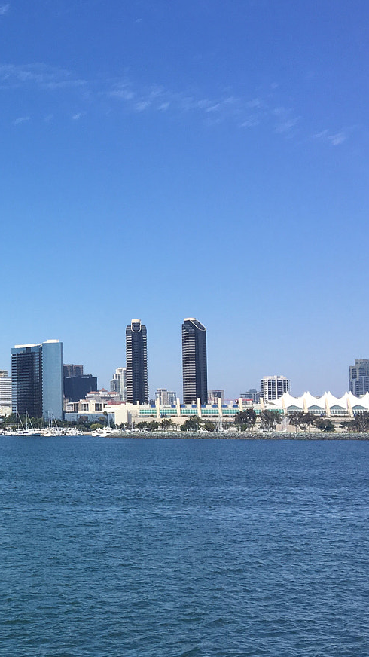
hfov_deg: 19.1
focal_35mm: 58
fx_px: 1010
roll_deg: +0.5
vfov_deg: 36.0
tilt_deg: +2.1
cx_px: -117
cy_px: 360
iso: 25
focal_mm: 4.15
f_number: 2.2
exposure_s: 1/1789
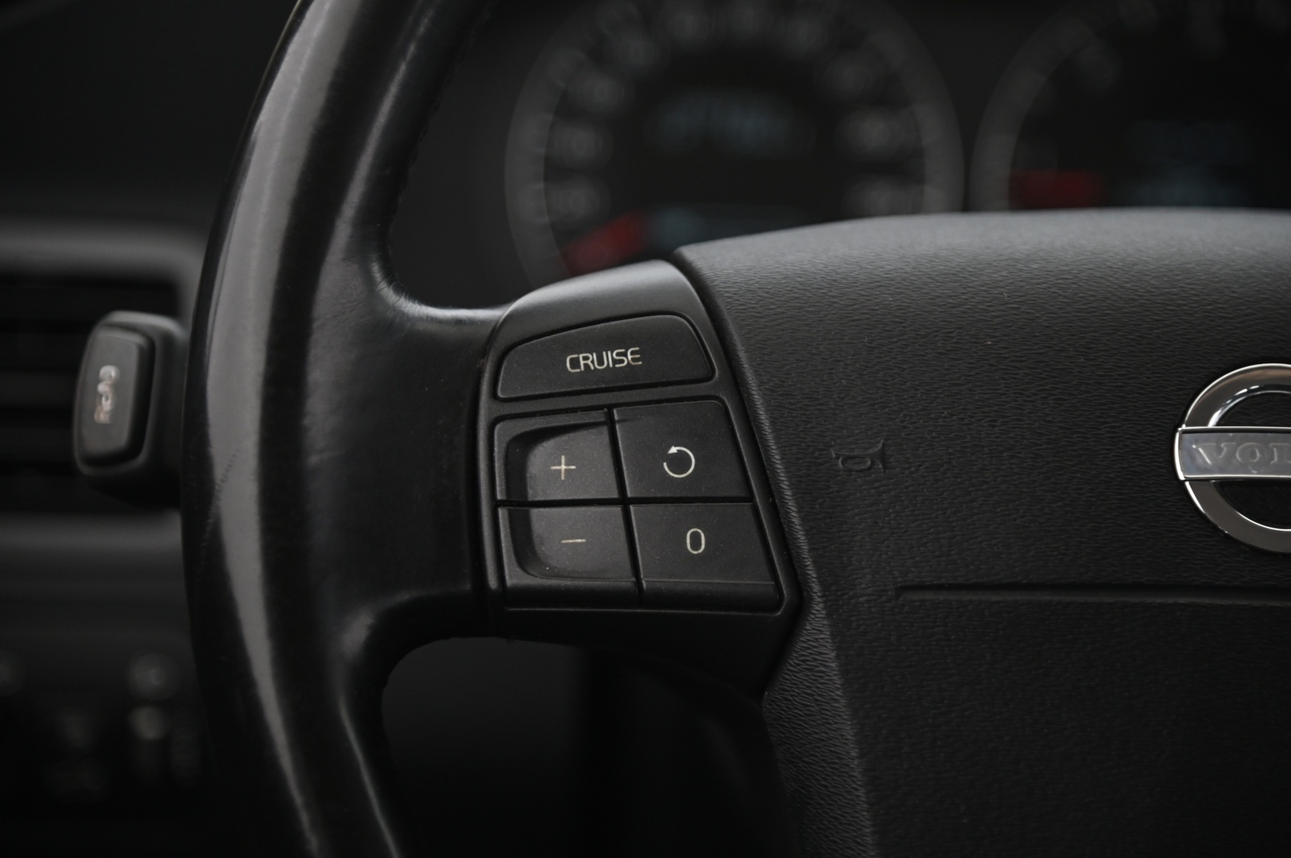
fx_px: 4300
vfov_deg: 11.4
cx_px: 646
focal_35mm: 120
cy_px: 429
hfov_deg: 17.1
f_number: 4
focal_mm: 120
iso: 2000
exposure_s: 1/15
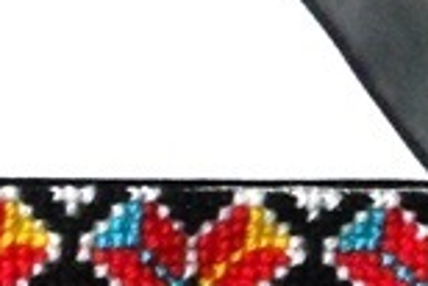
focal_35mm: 164
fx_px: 1952
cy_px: -36
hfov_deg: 12.0
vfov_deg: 8.3
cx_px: -189
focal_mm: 6.9
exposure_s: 1/60
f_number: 3.9
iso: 400
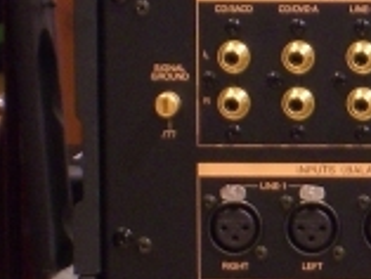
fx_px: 4977
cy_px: 83
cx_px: 673
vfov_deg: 3.2
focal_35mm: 464
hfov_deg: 4.2
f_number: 5.1
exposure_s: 1/6
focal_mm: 23.7
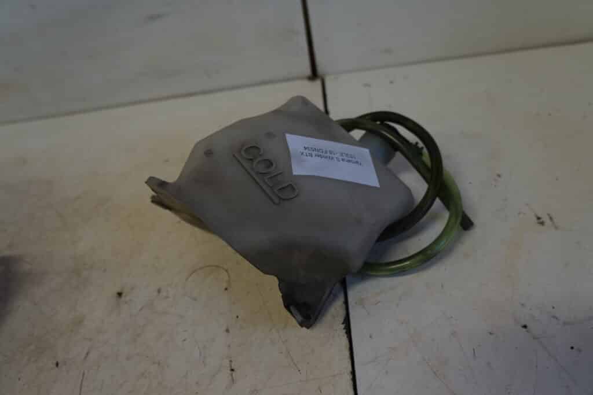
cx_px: 296
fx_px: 494
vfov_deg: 43.6
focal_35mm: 30
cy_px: 198
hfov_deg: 61.9
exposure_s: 1/60
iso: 500
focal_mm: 20
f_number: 4
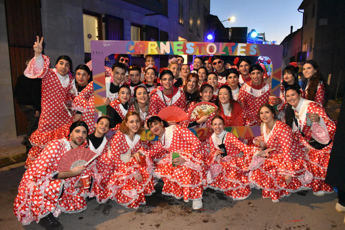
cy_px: 115
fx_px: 259
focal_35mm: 27
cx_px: 172
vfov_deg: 47.9
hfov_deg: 67.4
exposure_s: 1/60
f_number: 5.6
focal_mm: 18
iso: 10000
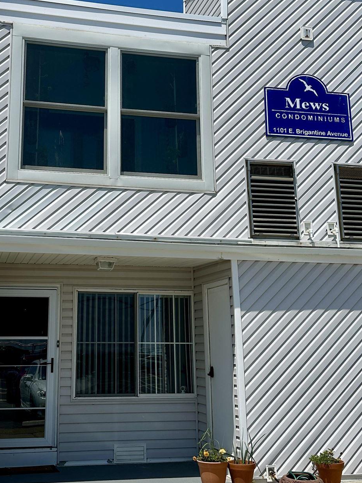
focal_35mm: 45
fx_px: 627
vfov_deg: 41.9
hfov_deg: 31.9
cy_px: 202
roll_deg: -0.9
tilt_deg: +13.5
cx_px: 118
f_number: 1.78
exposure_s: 1/8197
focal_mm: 6.86
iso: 80
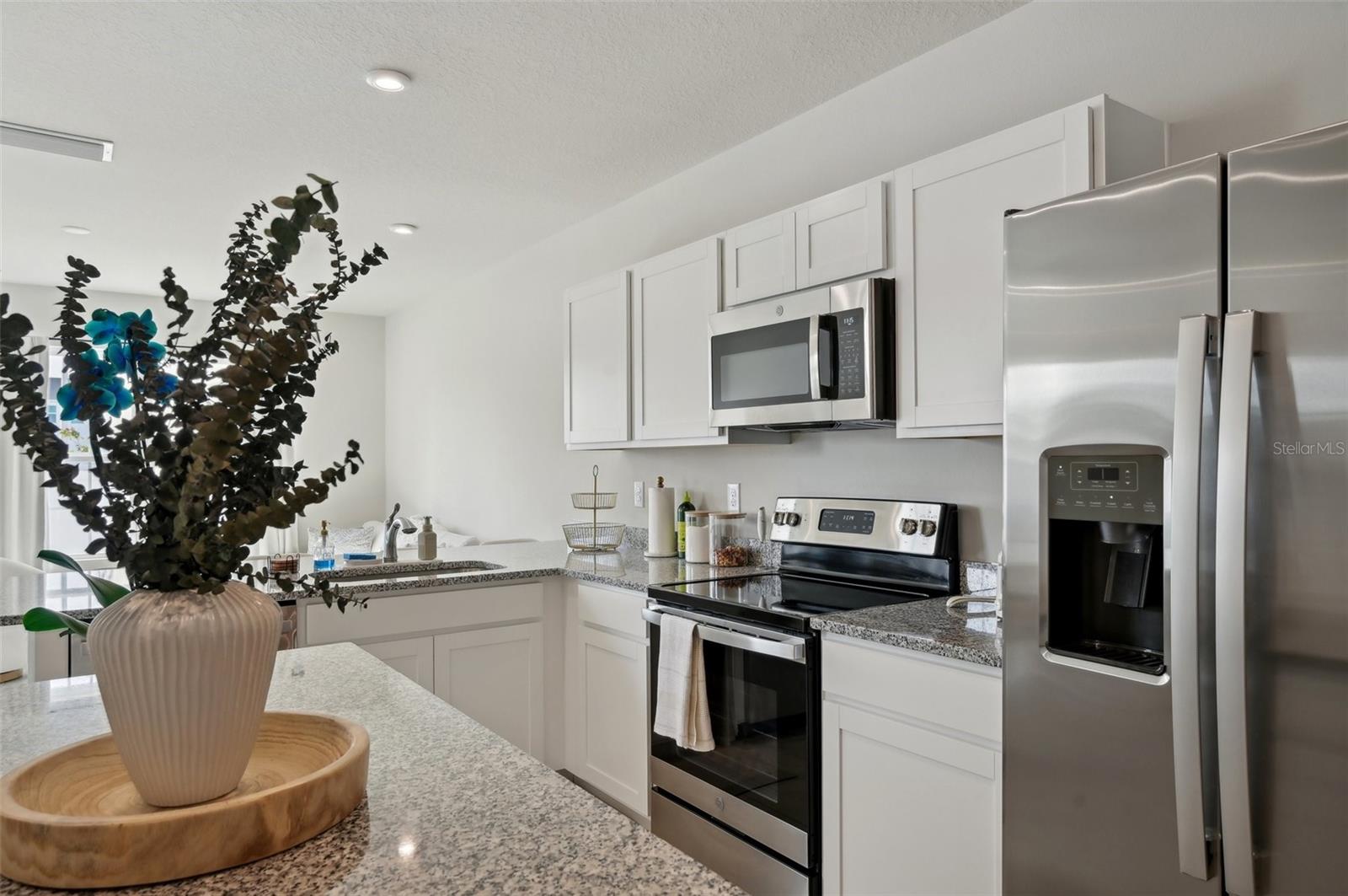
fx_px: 804
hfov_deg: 79.9
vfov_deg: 58.2
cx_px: 674
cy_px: 448
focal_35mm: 22
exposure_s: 1/100
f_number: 8
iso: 400
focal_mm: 21.5
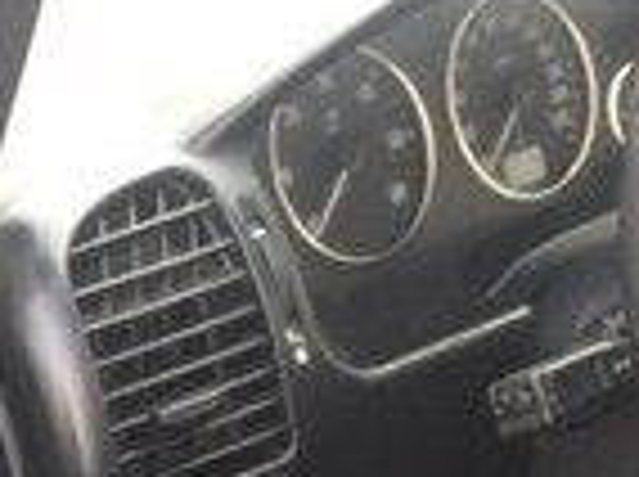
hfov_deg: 14.5
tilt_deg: -40.1
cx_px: 76
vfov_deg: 9.9
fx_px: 2488
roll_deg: +2.9
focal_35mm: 135
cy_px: 1064
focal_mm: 4.15
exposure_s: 1/50
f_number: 2.2
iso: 40
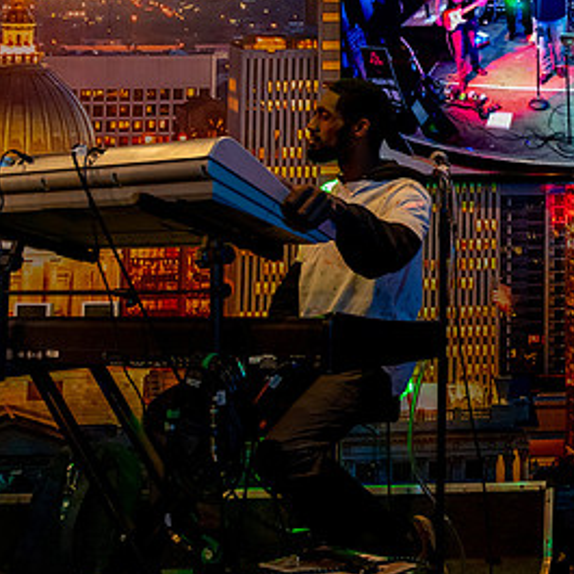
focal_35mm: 45
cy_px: 201
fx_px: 844
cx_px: 626
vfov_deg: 37.2
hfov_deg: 33.0
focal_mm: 24
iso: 6400
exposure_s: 1/50
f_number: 4
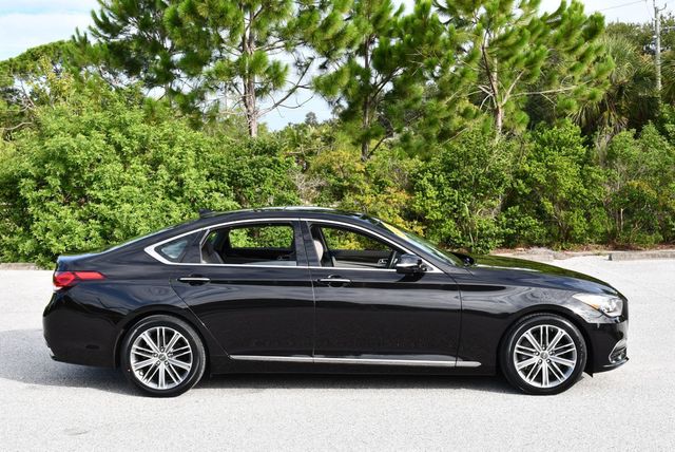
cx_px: 338
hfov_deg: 41.1
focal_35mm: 48
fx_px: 901
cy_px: 226
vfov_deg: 28.1
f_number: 7.1
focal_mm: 24
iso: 200
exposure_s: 1/250
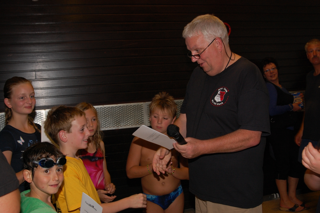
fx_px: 373
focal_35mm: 42
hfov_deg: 46.4
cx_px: 160
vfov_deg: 31.8
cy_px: 106
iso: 400
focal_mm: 28
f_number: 5
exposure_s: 1/60
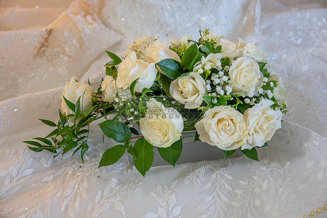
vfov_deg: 34.2
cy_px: 109
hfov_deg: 49.5
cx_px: 164
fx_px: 354
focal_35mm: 39
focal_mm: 39
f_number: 2.8
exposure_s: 1/125
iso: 800
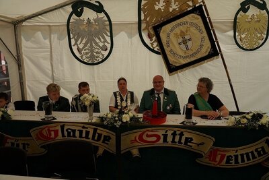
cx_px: 134
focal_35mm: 24
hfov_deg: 73.7
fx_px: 179
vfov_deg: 53.2
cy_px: 90
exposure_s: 1/100
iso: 100
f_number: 10
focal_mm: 24
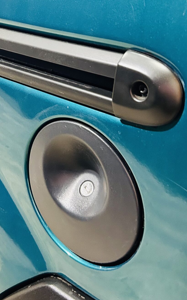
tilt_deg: -15.2
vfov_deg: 36.1
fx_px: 440
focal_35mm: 54
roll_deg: -3.3
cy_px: 53
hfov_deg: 23.5
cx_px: 29
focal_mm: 5.7
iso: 500
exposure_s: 1/33
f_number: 1.5
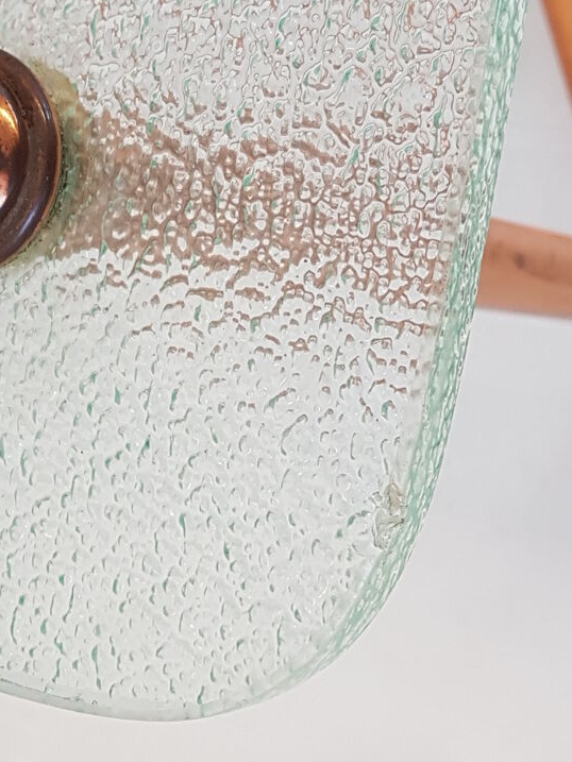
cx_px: 299
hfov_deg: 48.2
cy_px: 413
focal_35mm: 29
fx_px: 639
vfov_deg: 61.6
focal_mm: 4.2
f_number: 1.7
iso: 125
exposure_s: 1/50
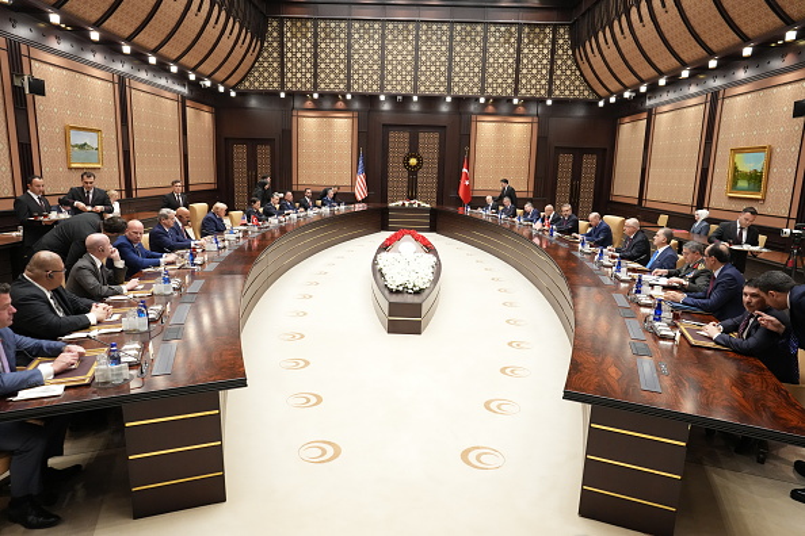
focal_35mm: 24
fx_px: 537
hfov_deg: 73.7
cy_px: 268
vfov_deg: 53.1
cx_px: 402
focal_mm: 24
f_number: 4
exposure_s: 1/100
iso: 4000
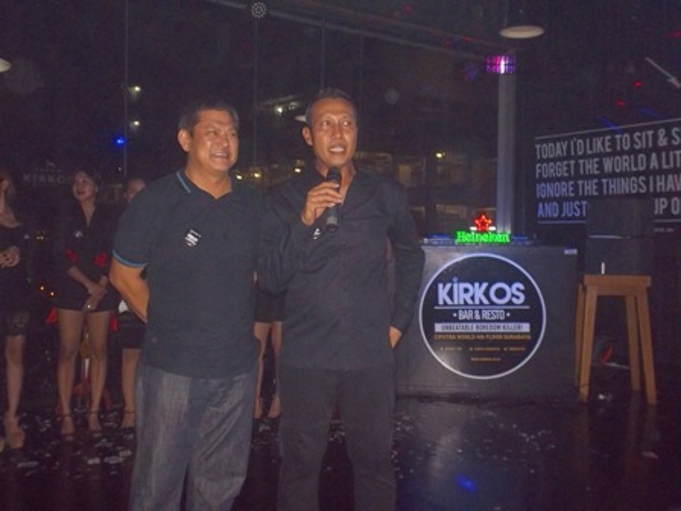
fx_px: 728
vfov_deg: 38.7
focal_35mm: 37
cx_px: 340
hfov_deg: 50.1
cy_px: 256
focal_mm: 5.2
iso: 400
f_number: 3.7
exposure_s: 1/40
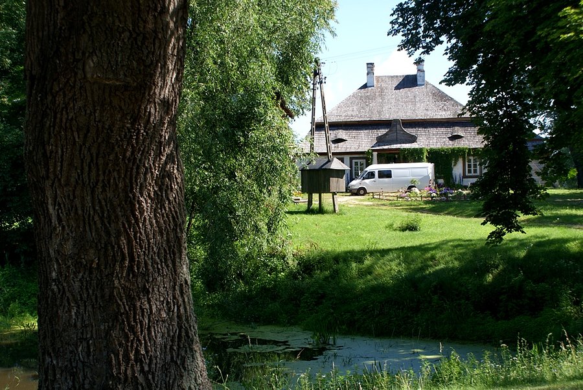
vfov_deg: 25.8
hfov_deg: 37.8
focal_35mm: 52
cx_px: 292
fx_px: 851
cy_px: 195
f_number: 7.1
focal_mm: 35
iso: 100
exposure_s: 1/125
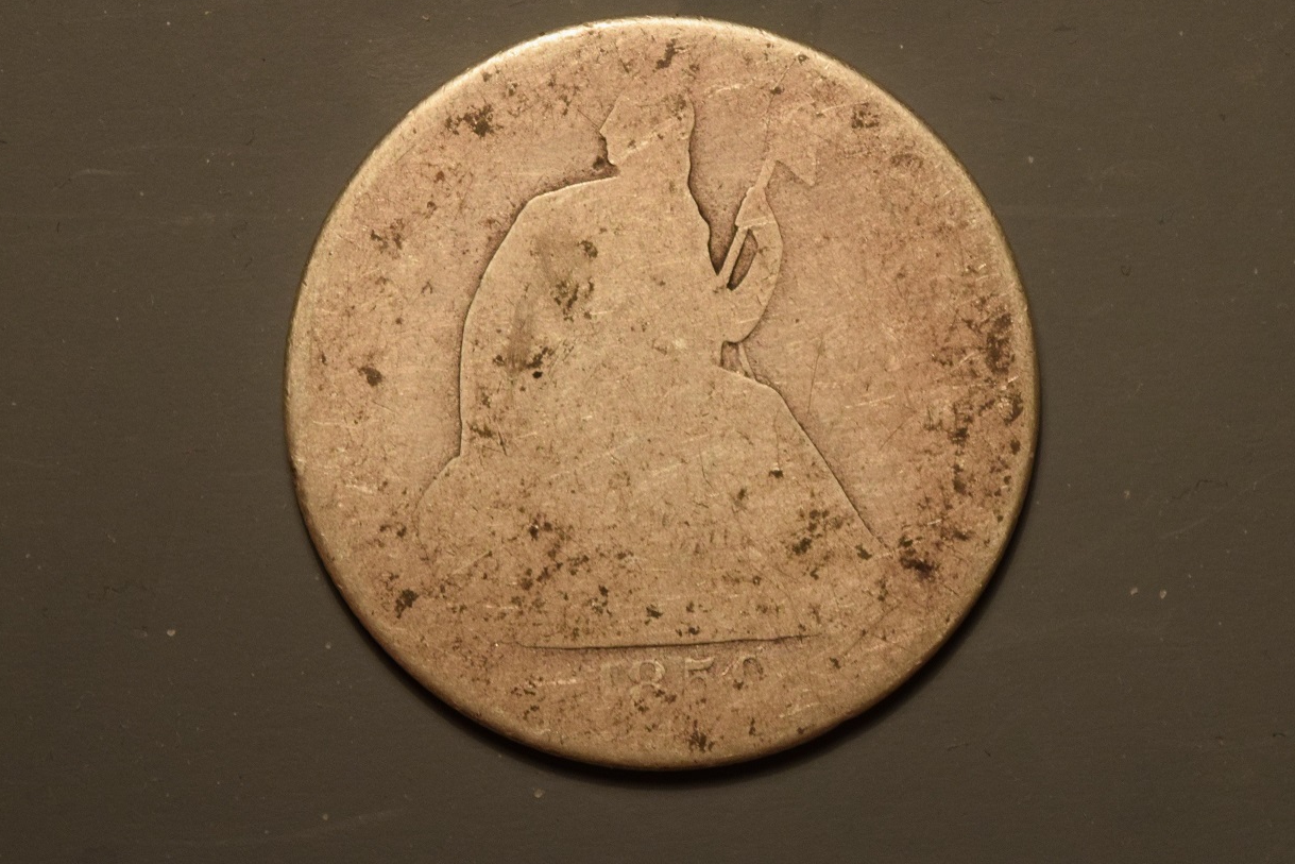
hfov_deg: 23.8
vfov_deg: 16.0
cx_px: 666
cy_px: 419
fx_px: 3076
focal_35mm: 86
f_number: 5.6
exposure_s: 1/125
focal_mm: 55
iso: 1000
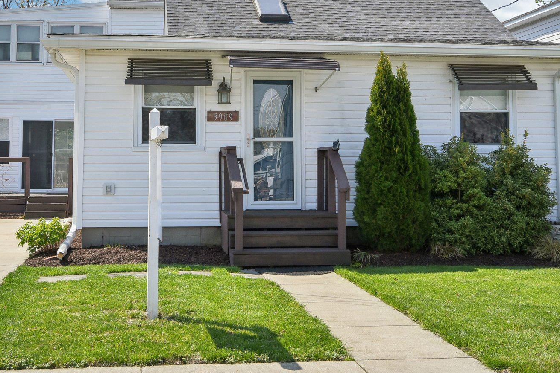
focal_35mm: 50
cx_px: 235
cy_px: 105
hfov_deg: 39.5
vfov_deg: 26.7
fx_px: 778
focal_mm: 32
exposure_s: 1/1600
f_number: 8
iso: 400
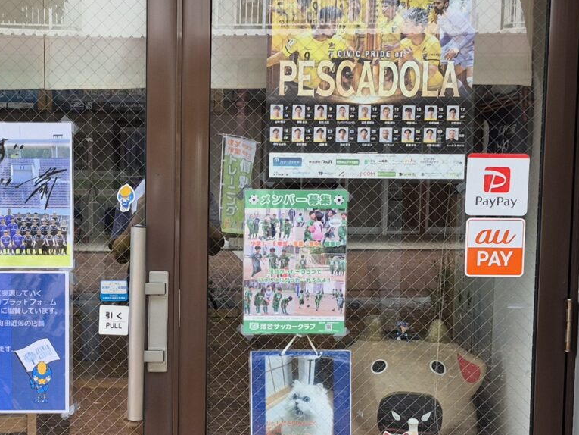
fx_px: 1288
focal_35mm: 77
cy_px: 300
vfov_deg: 19.1
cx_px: 152
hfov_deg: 25.1
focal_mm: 5.4
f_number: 1.8
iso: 25
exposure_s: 1/206
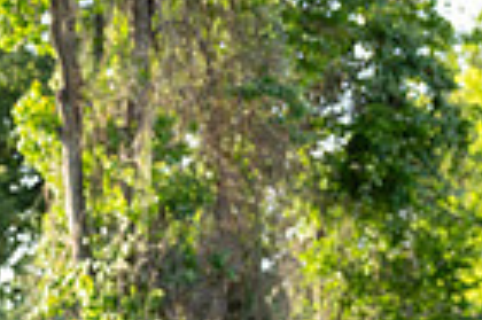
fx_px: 2380
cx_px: -448
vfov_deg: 7.4
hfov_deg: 10.7
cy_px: 628
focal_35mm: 178
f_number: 5.6
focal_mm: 43
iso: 320
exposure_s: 1/200
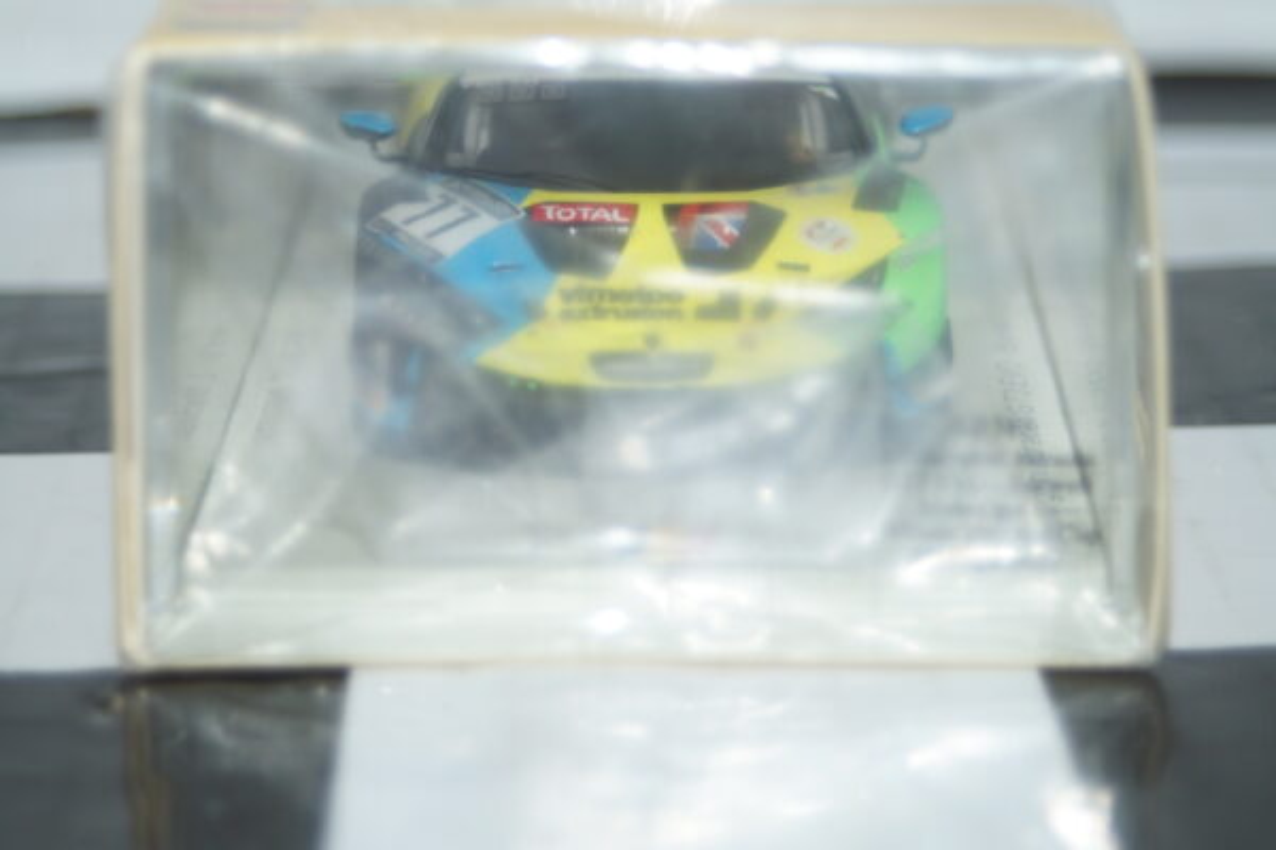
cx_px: 638
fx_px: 4253
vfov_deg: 11.4
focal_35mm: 120
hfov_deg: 17.1
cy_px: 425
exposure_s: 1/80
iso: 320
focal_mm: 80
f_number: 5.6
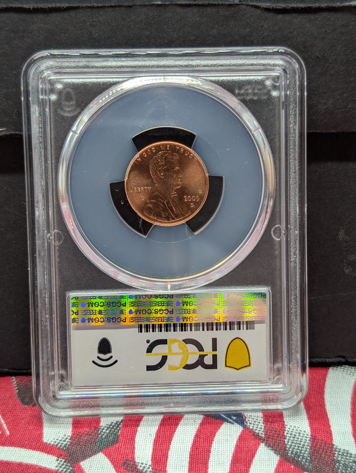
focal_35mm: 49
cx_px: 178
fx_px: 670
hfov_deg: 29.7
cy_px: 236
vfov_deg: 38.9
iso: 20
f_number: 1.68
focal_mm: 6.9
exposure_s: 1/38.3
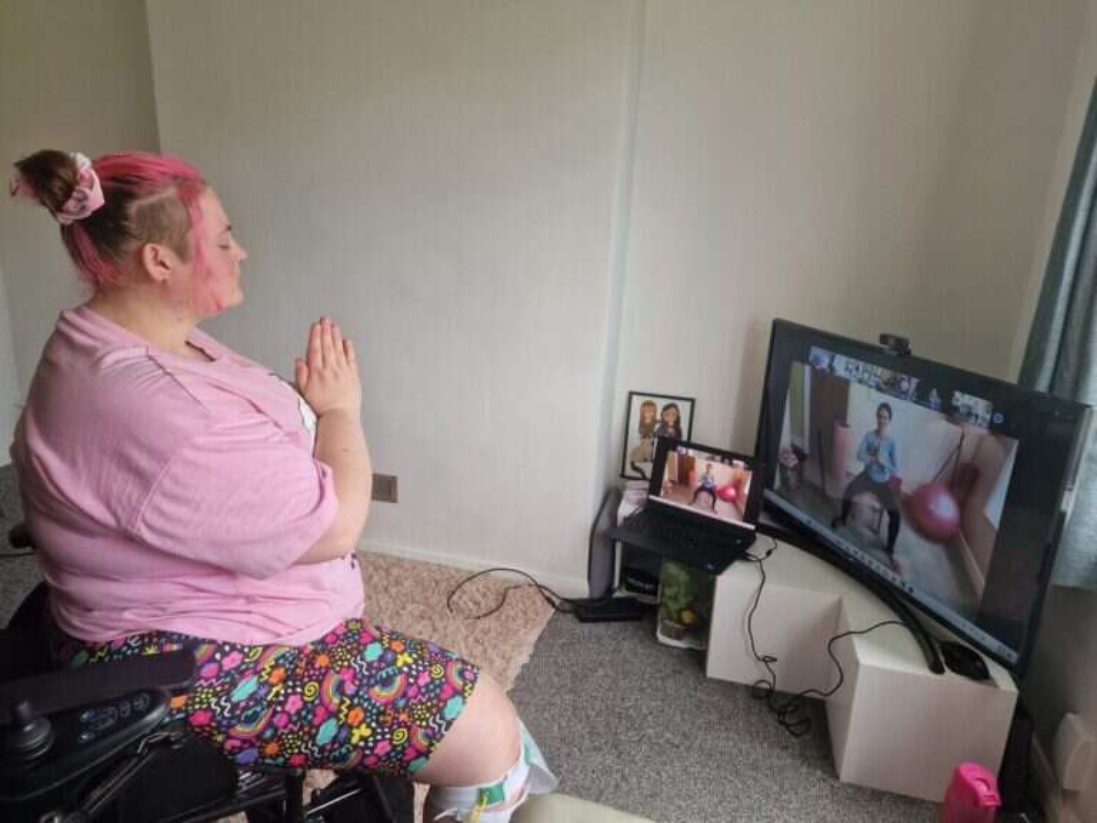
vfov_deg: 58.9
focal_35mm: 23
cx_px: 548
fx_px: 729
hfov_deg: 73.9
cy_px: 412
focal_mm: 6.4
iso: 64
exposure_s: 1/120
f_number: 1.8
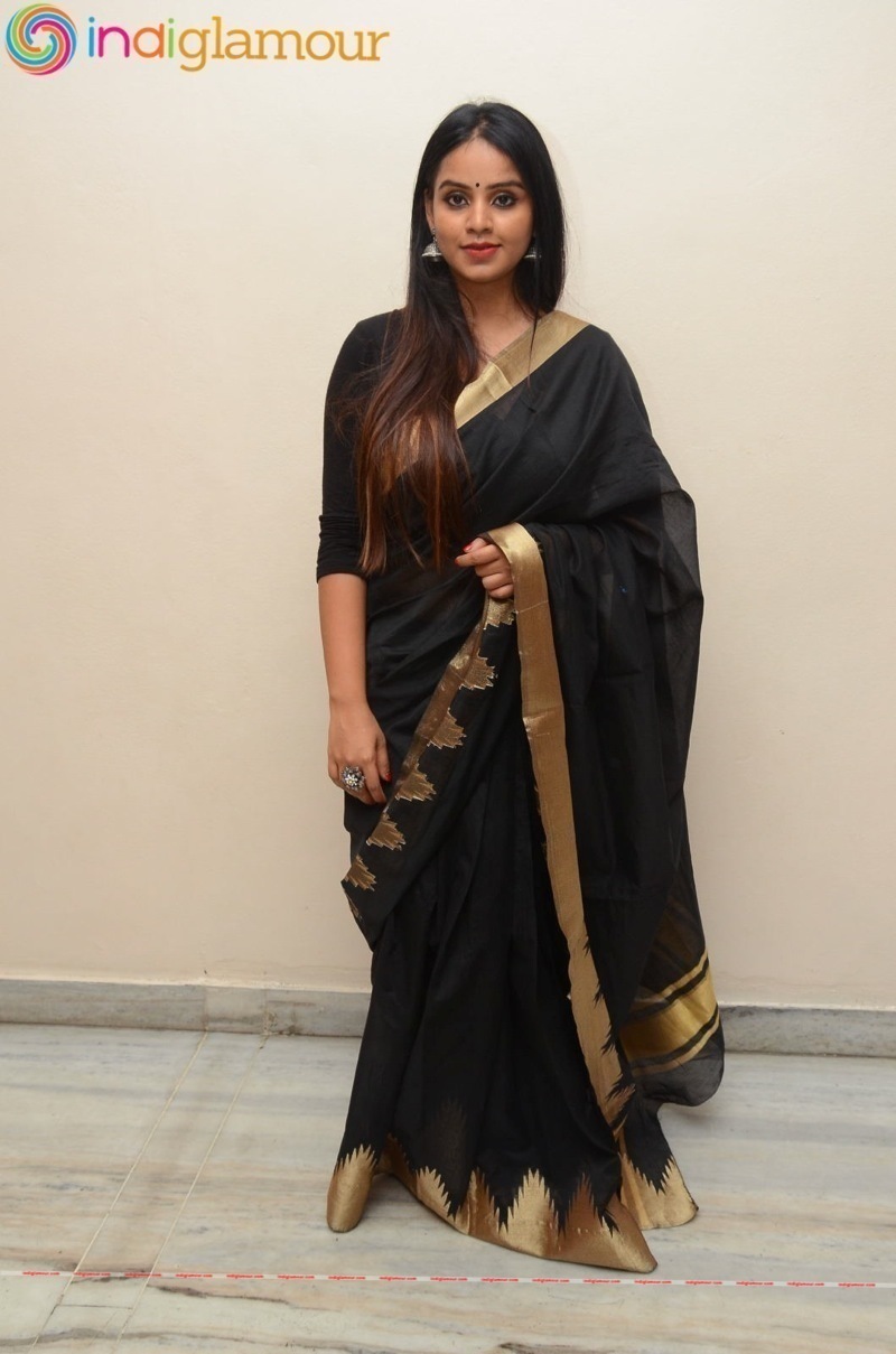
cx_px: 448
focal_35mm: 38
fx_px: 1407
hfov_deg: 35.3
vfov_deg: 51.4
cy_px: 677
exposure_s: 1/125
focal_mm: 25
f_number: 7.1
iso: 1000
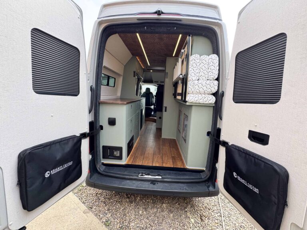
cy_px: 115
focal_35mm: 14
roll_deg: -1.7
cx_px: 154
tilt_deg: -8.5
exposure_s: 1/99
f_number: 2.2
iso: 40
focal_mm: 2.22
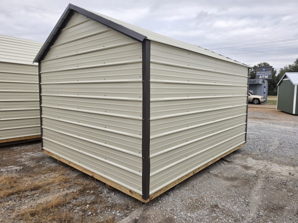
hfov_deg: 73.9
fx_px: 198
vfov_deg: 58.9
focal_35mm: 23
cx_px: 149
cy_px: 112
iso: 64
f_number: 1.4
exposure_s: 1/1785
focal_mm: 6.5
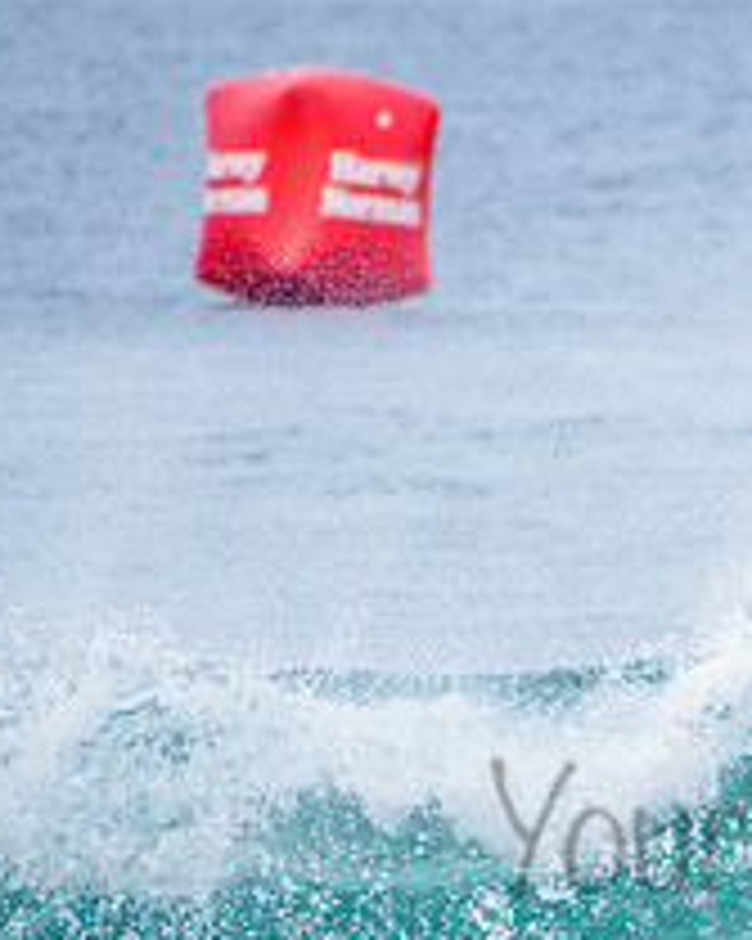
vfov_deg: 1.5
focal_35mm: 1304
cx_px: 955
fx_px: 36304
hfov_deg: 1.2
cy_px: 789
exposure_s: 1/2000
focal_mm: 500
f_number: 5.6
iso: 450
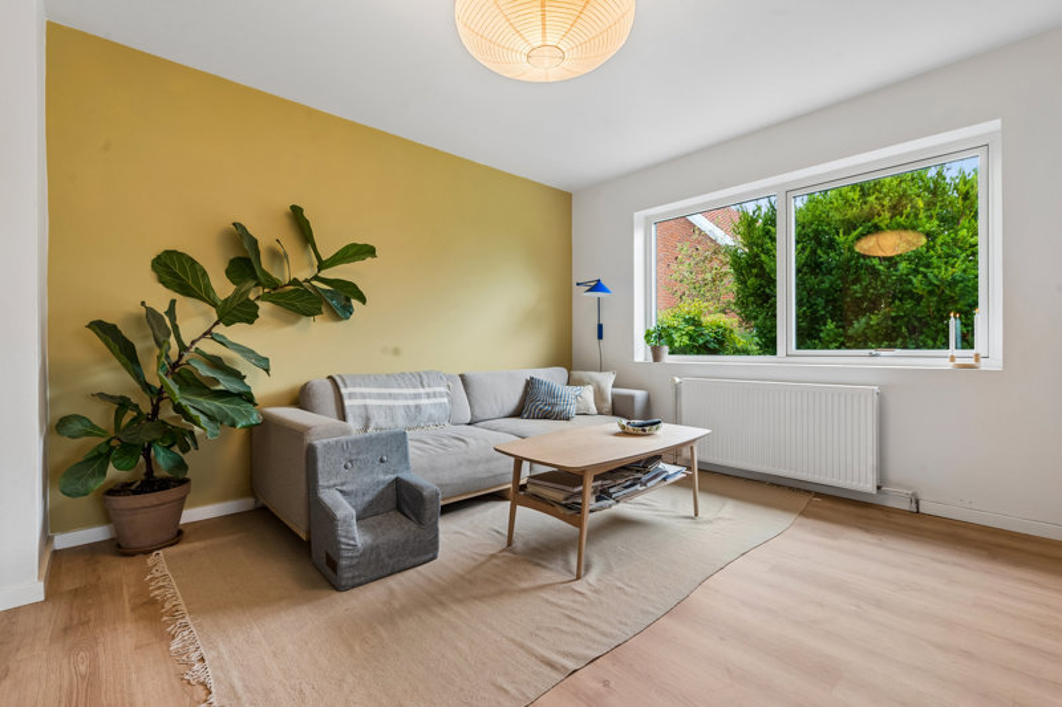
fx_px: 472
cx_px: 531
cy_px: 354
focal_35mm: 16
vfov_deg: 73.7
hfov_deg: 96.7
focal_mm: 16
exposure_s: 1/6
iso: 250
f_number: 9
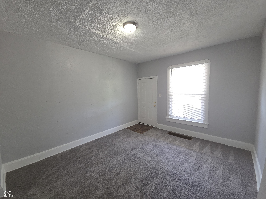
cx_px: 133
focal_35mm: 13
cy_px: 100
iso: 250
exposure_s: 1/60
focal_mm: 2.2
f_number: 2.2
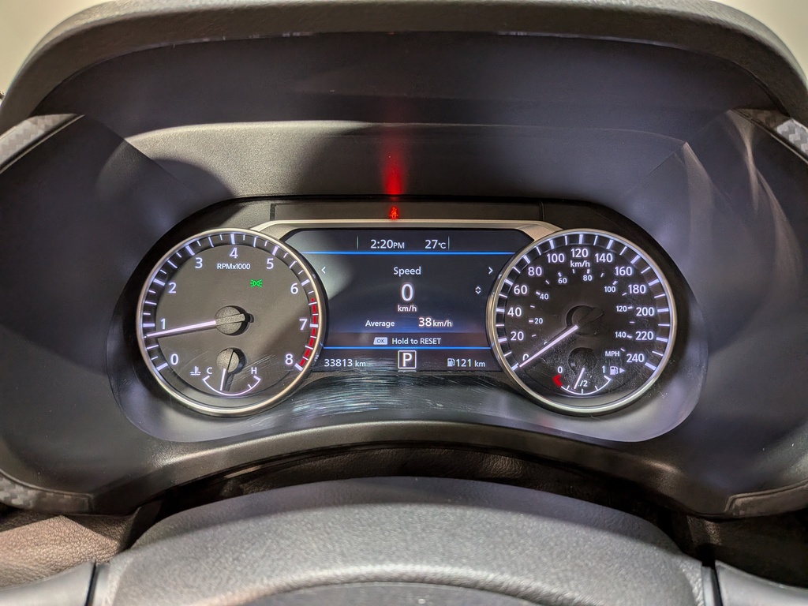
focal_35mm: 24
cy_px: 303
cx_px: 404
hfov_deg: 71.6
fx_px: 560
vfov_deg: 56.8
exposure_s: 1/120
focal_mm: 4.53
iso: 44
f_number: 1.7
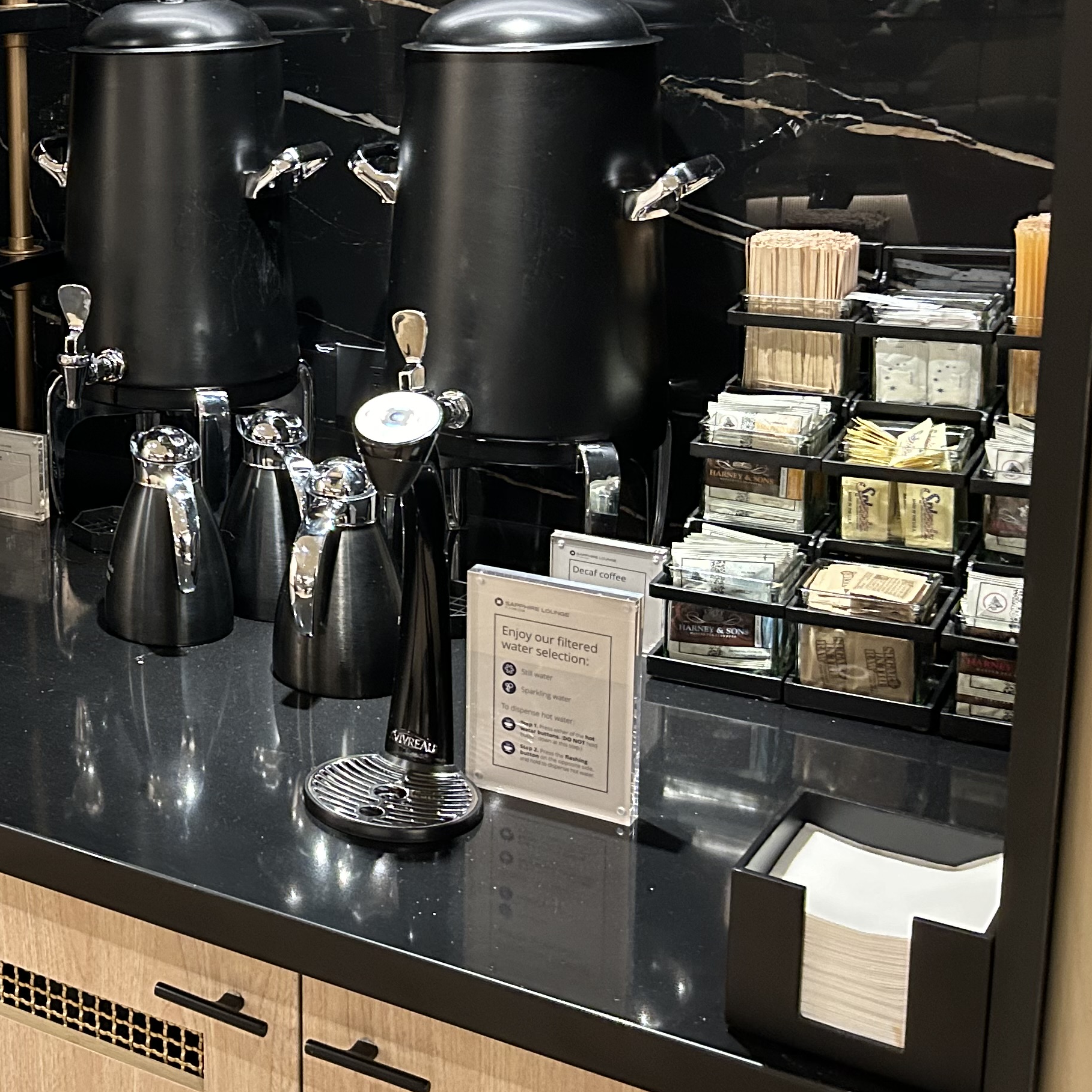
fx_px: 1820
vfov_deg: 32.9
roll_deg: +2.9
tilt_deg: -10.2
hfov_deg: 30.0
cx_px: -107
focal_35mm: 51
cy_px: 311
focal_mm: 5.7
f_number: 1.5
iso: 400
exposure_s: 1/60
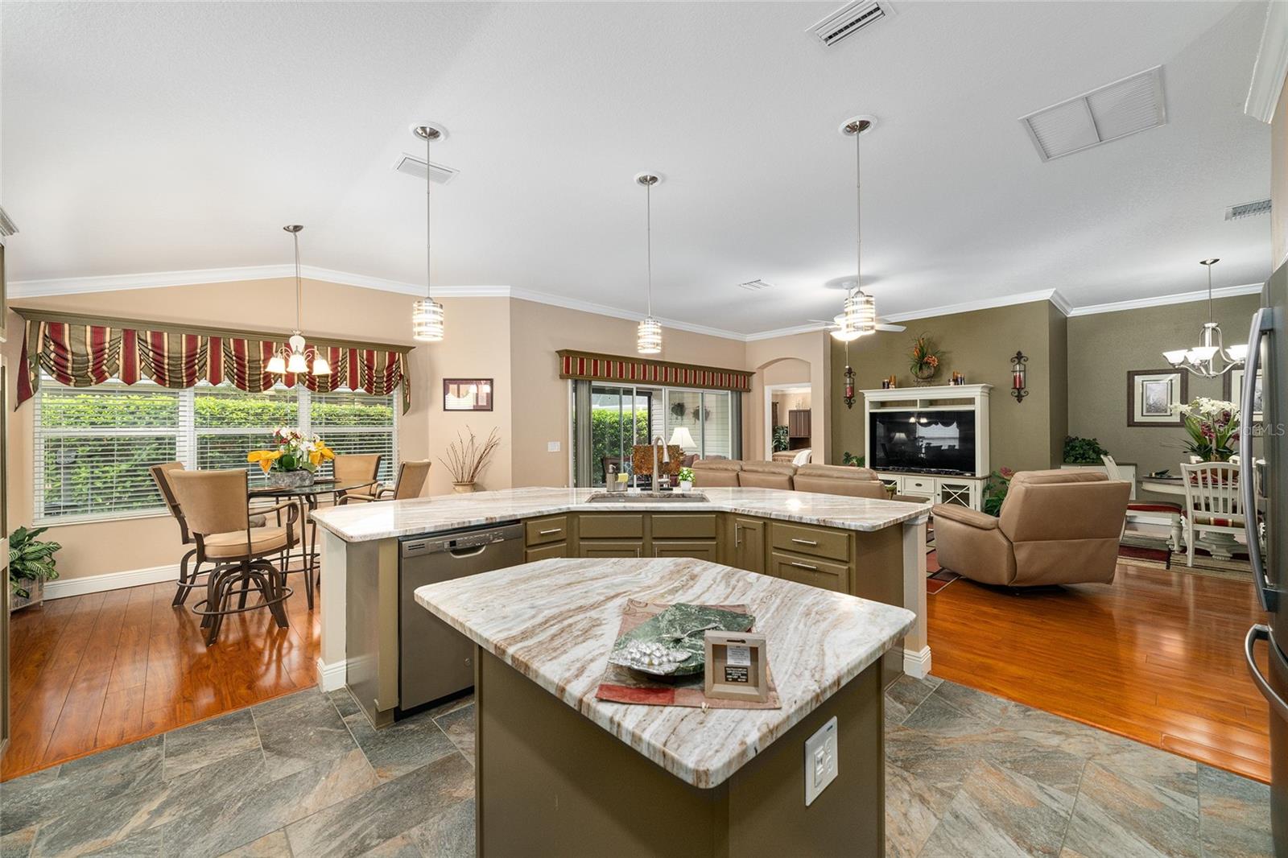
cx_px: 644
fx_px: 501
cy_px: 429
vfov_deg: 81.2
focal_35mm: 14
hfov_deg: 104.3
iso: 500
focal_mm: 14
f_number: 8
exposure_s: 1/10
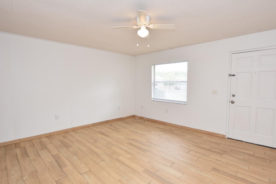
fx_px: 130
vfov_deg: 70.4
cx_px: 142
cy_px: 93
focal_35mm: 17
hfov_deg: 93.3
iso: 200
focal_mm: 10
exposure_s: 1/80
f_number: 4.5
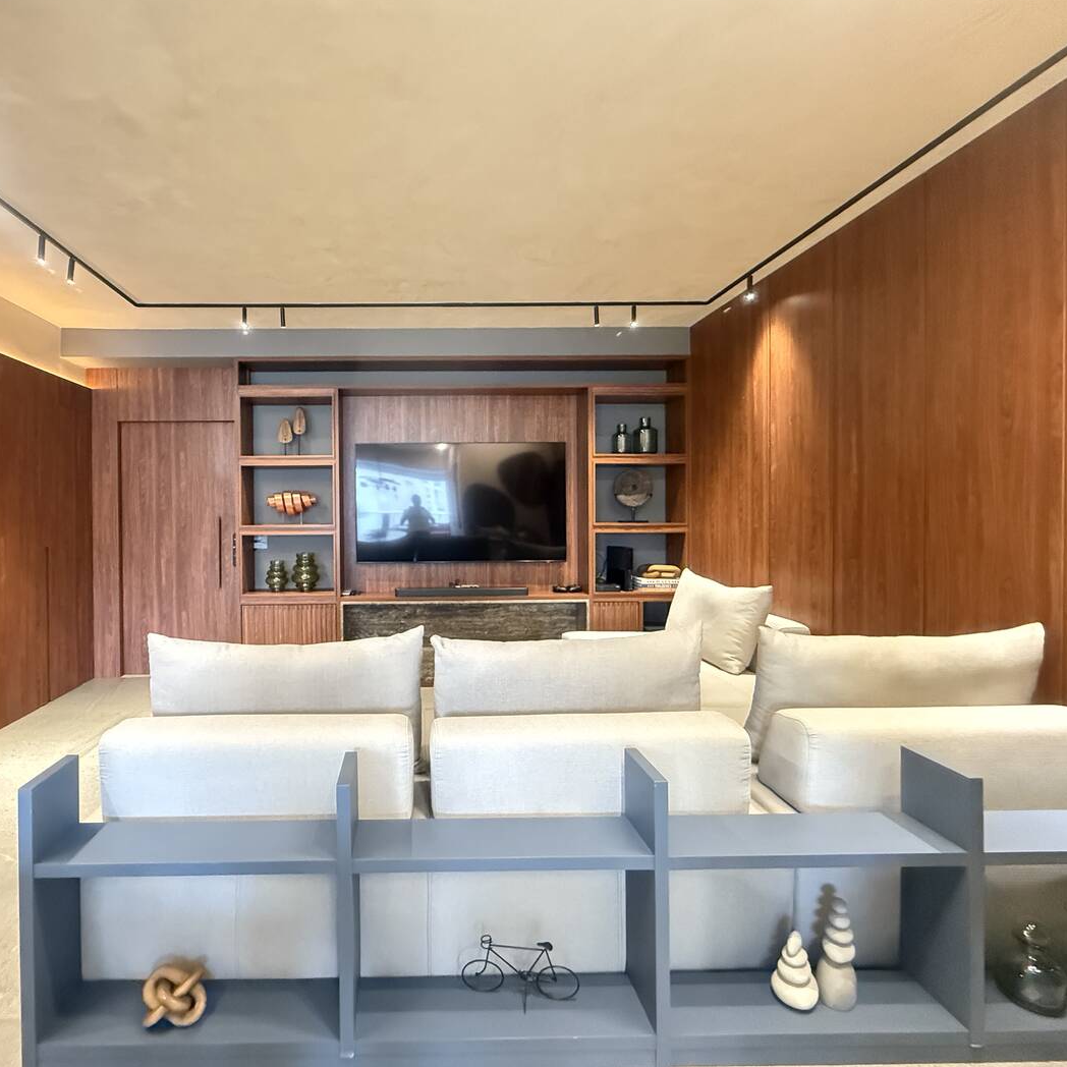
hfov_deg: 82.8
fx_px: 593
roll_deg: +0.1
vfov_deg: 83.9
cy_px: 518
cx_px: 418
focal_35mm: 17
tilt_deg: +0.1
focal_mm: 2.22
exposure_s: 1/40
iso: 1250
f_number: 2.2
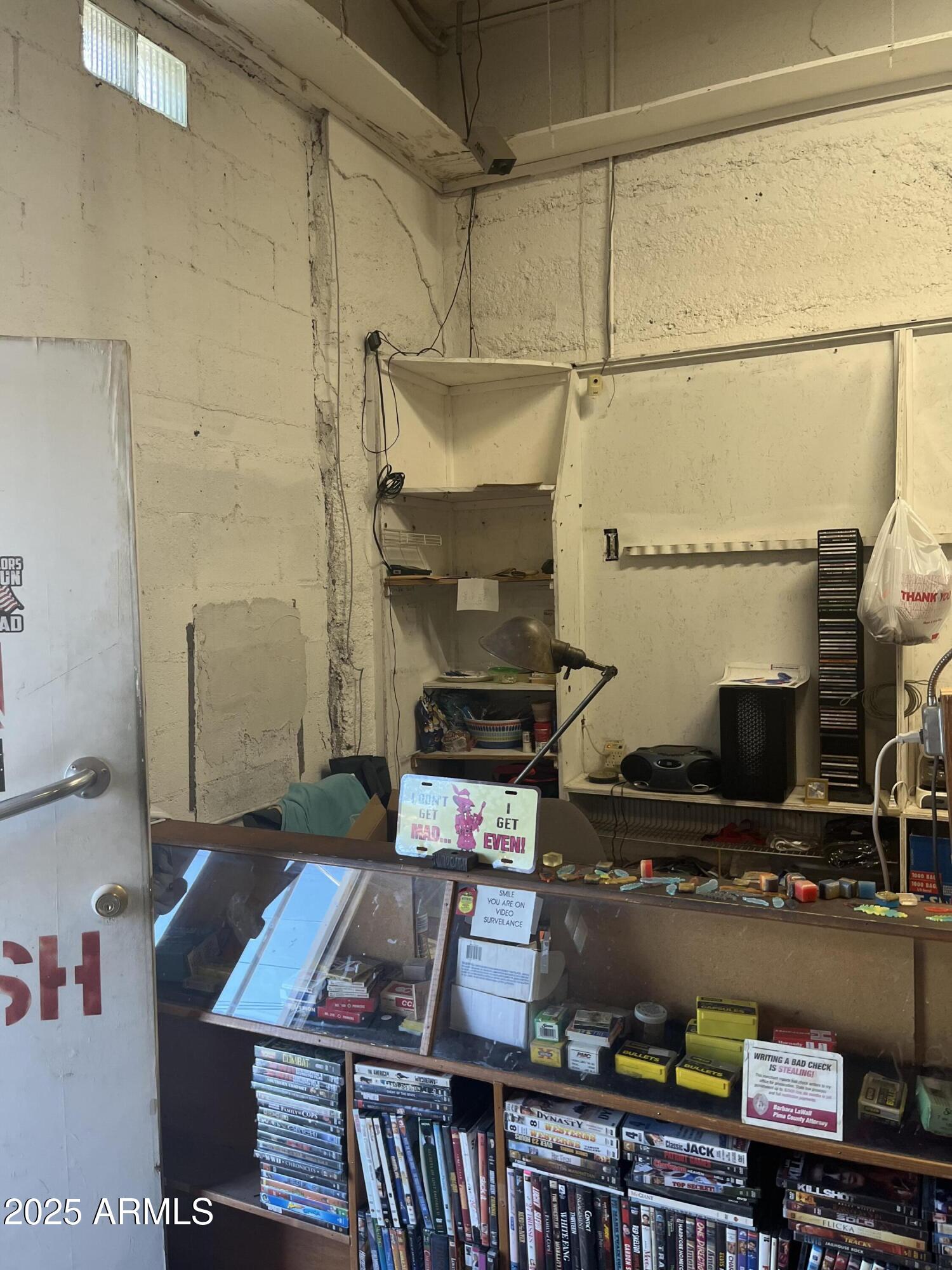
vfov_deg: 67.3
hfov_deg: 53.1
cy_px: 635
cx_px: 476
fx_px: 953
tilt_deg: -4.0
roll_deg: +2.9
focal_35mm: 26
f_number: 1.6
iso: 125
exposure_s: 1/120
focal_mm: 5.1
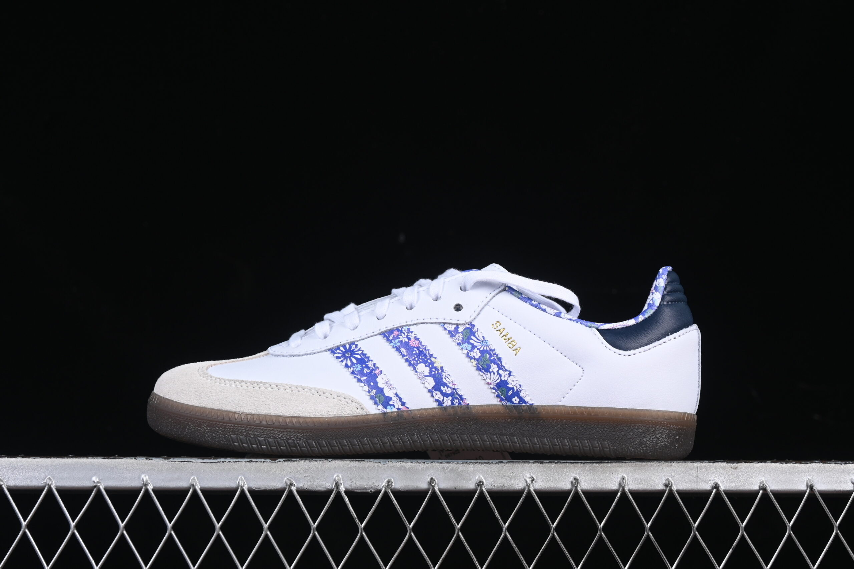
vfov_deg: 18.2
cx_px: 427
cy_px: 284
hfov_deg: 27.0
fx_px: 1779
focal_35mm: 75
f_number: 8
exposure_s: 1/80
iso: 160
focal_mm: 50
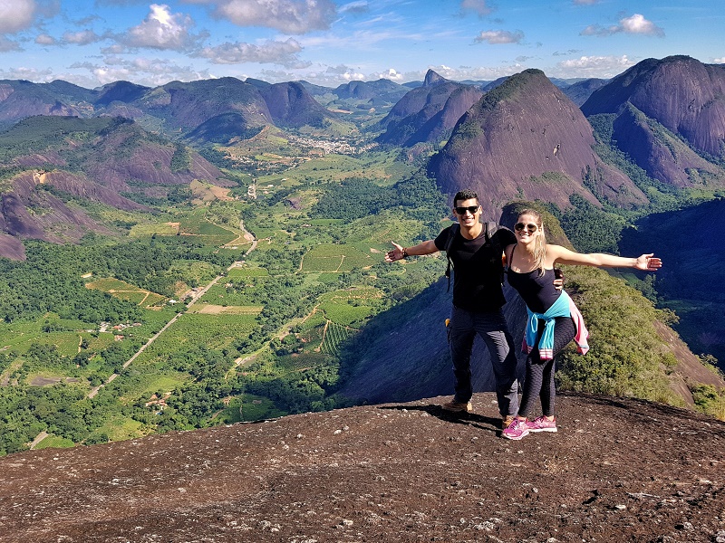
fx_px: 545
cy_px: 272
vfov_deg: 53.1
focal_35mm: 26
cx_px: 362
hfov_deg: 67.3
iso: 40
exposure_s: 1/1556
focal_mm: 4.2
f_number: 1.7
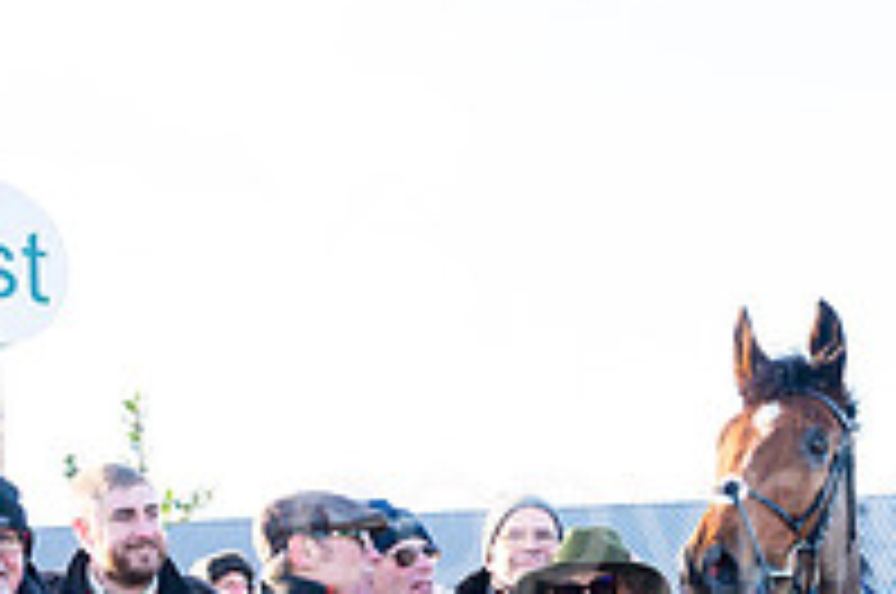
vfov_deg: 15.5
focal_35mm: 83
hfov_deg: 23.4
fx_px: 2062
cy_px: 801
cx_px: 920
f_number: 4
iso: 800
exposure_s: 1/800
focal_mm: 27.5
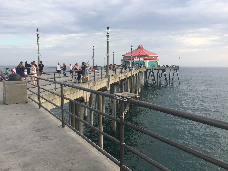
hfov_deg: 61.7
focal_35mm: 29
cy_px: 86
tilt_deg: -6.3
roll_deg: -0.9
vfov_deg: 48.2
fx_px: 191
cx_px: 114
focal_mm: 4.15
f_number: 2.2
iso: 32
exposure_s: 1/319
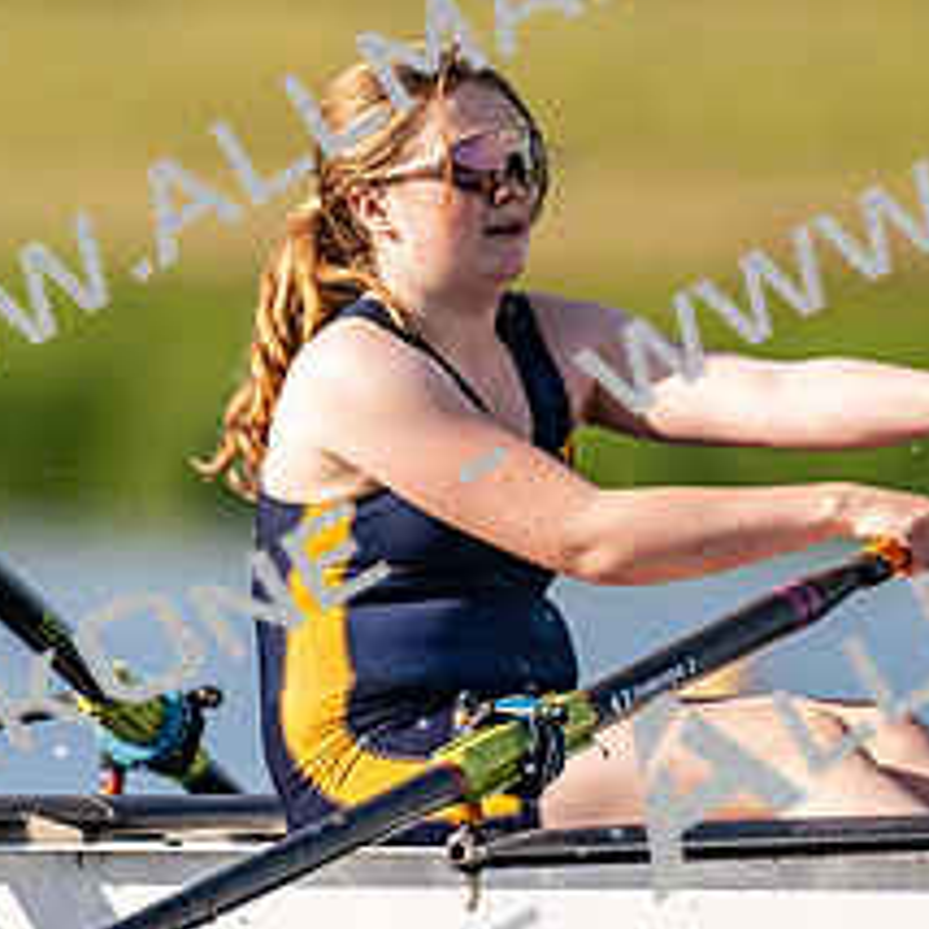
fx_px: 41931
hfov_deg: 1.3
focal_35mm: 1381
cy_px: 488
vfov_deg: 1.3
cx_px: 260
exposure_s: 1/2500
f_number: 4
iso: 250
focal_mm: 600
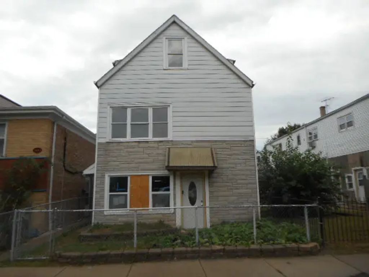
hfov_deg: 69.4
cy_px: 138
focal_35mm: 25
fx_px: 266
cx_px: 184
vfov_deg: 54.9
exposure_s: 1/250
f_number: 3.7
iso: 80
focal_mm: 4.5
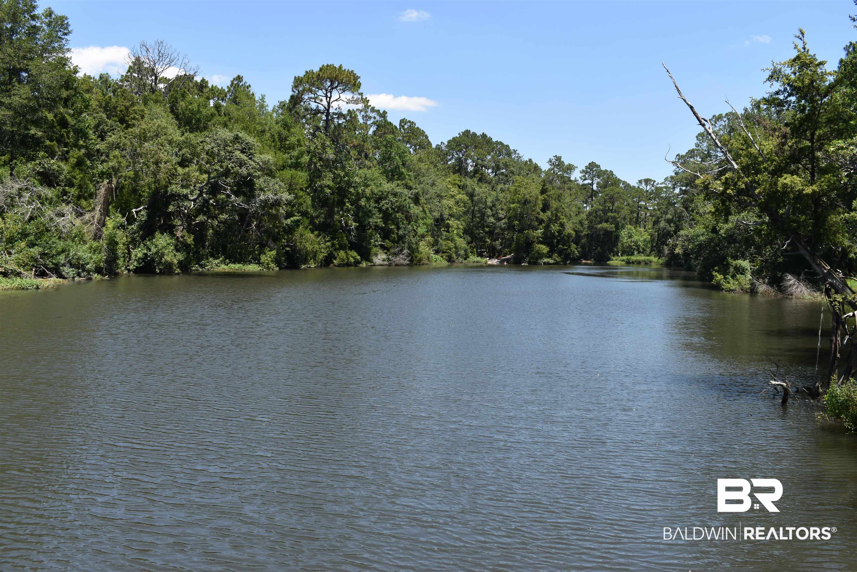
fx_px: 786
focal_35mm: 33
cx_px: 428
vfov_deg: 40.0
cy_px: 286
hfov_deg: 57.2
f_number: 8
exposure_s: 1/200
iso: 100
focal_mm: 22
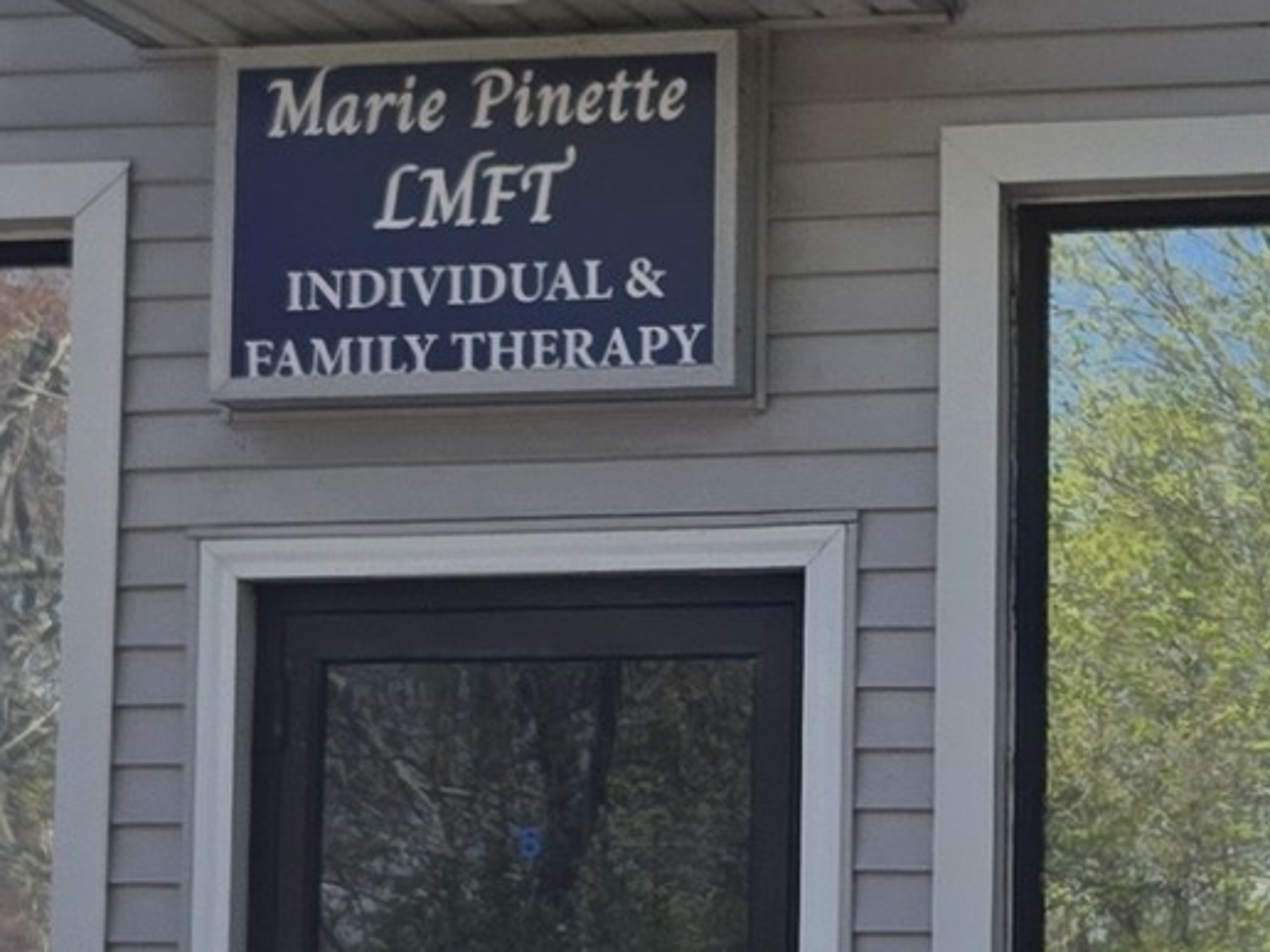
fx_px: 5026
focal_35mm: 137
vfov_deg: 10.8
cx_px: 1179
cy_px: 588
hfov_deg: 14.2
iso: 25
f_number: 1.8
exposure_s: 1/1339
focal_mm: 5.4
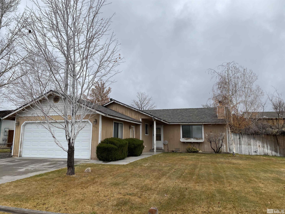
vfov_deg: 53.1
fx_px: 214
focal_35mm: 26
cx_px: 142
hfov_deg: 67.3
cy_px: 107
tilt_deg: +9.2
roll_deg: -1.1
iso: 32
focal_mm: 4.25
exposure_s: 1/845
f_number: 1.8
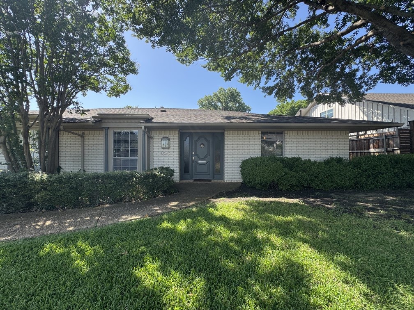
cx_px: 207
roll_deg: +0.1
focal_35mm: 14
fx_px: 167
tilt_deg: -1.0
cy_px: 155
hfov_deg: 102.1
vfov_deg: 85.7
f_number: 2.2
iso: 40
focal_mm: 2.22
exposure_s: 1/473
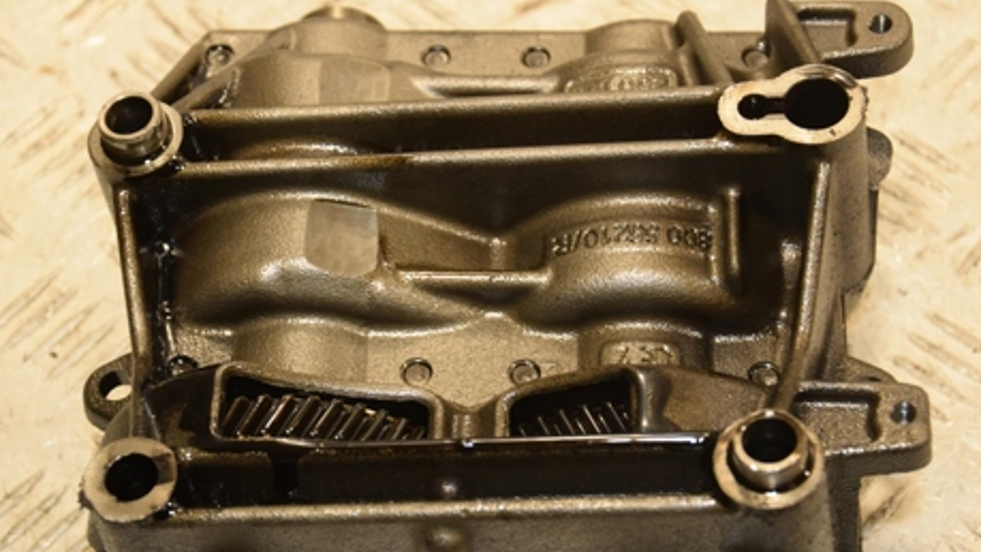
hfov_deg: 20.4
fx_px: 2731
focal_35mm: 105
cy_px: 338
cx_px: 436
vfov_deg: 11.5
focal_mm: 48
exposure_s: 1/160
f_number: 4.8
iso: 800
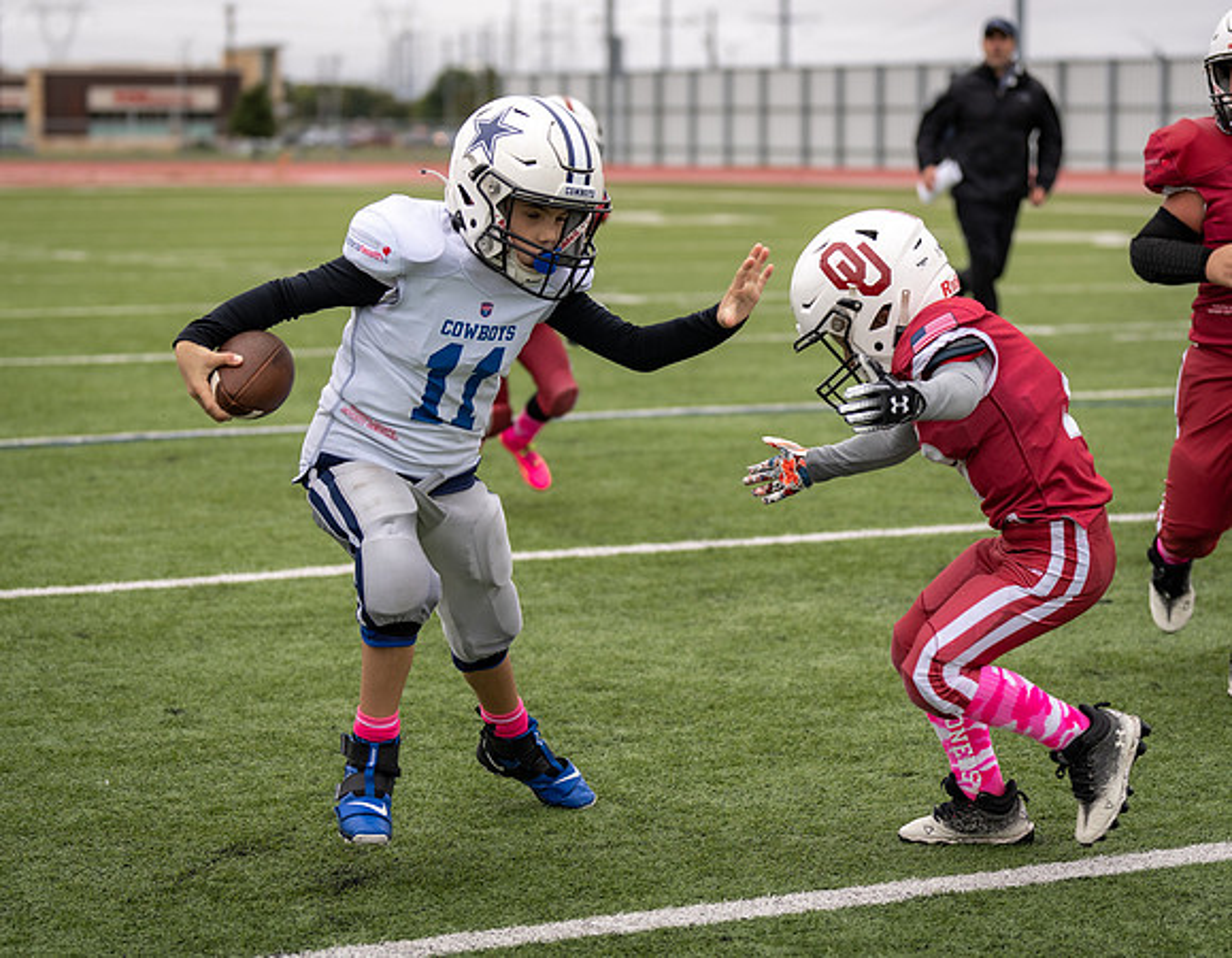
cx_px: 634
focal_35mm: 112
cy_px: 469
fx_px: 4056
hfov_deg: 17.3
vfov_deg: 13.5
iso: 160
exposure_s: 1/1250
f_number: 2.8
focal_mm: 80
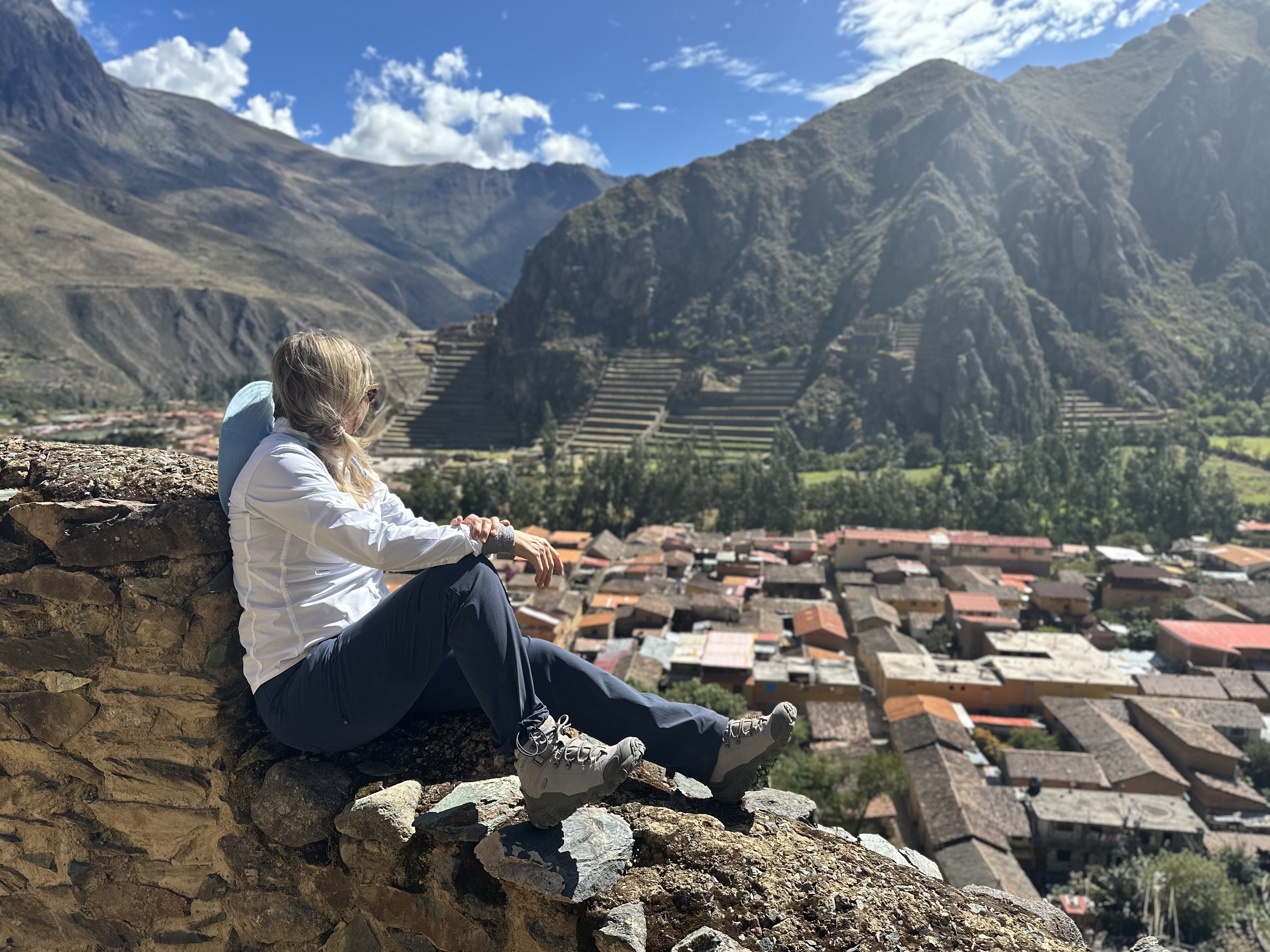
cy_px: 476
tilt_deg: -9.0
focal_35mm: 24
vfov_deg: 56.8
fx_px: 881
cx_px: 635
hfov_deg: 71.6
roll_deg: +0.3
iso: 80
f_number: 1.78
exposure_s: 1/2732
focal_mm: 6.86
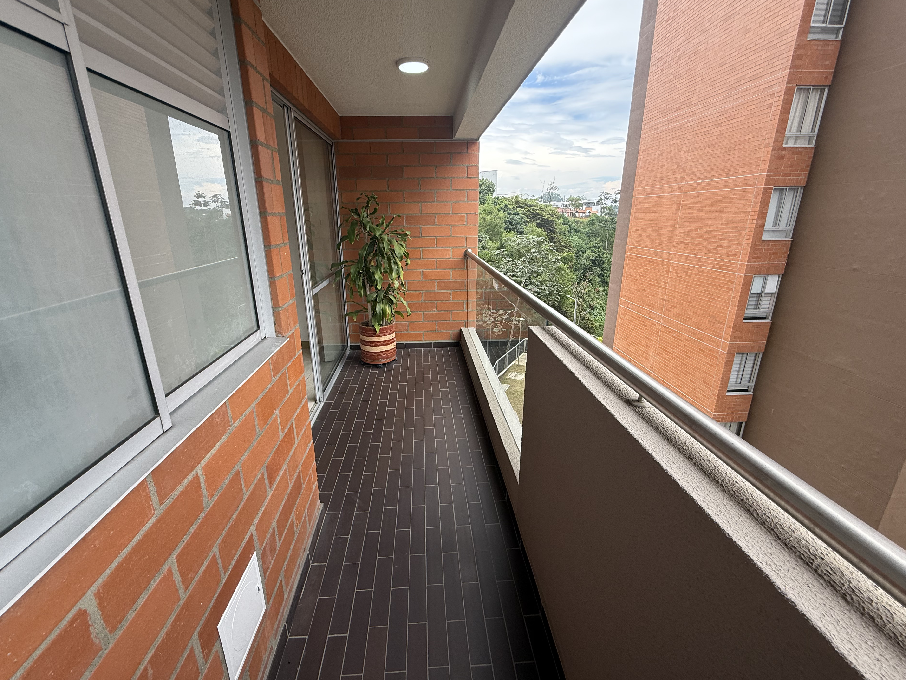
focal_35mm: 15
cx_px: 442
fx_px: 393
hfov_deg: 98.2
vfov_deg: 81.7
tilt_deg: -16.4
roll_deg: +0.1
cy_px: 334
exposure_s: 1/277
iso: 64
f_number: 2.2
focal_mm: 2.22
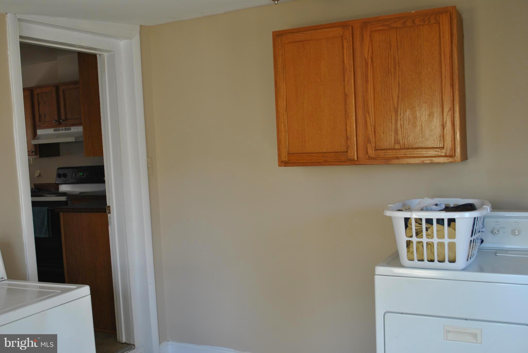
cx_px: 264
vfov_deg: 37.0
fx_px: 529
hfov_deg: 53.1
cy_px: 176
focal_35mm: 36
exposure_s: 1/30
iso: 200
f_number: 4
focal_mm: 24
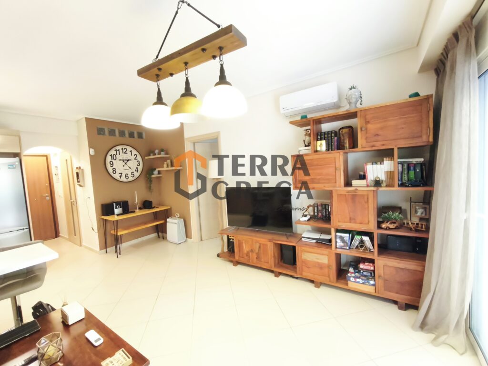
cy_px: 183
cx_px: 244
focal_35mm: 15
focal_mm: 1.91
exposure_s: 1/25
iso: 1000
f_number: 2.2
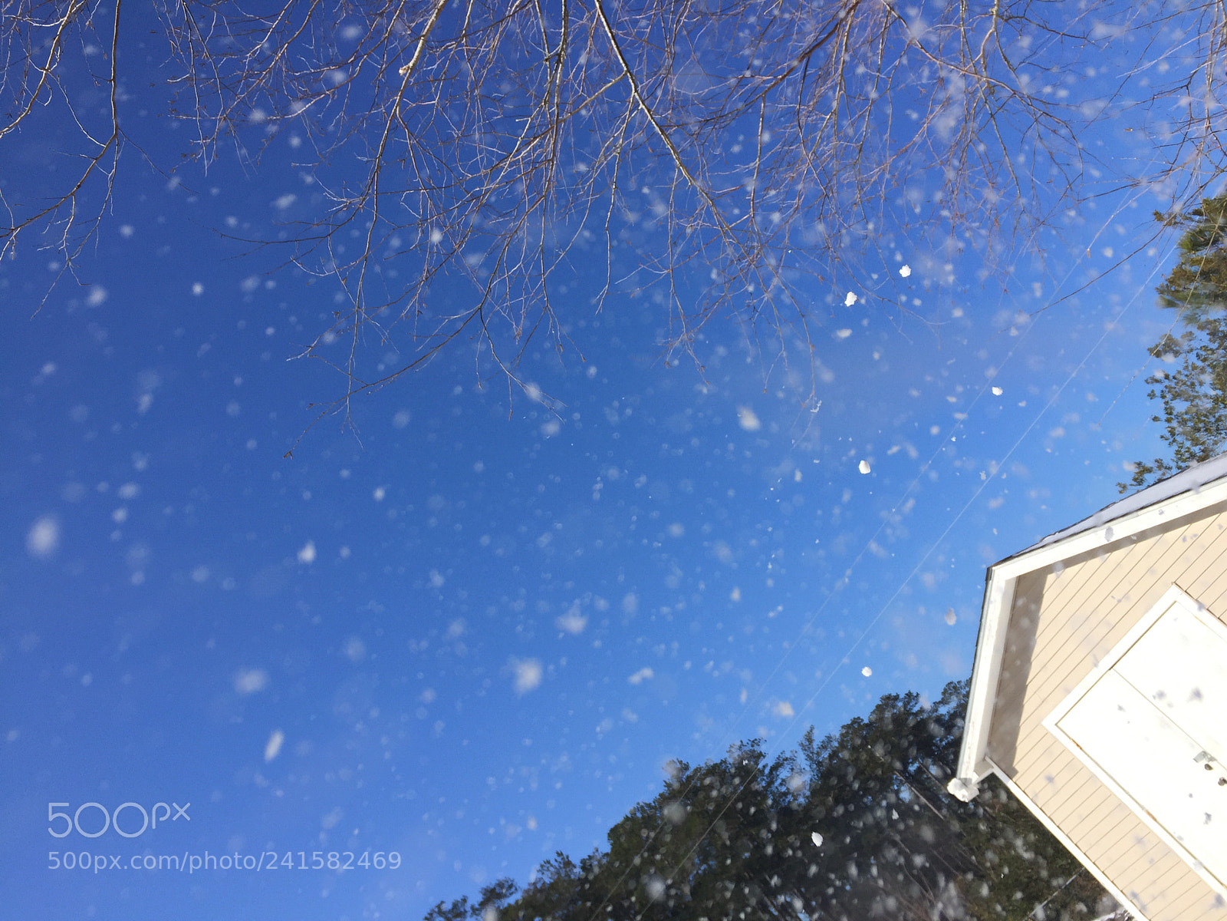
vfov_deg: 48.2
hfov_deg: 61.7
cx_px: 614
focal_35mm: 29
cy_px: 460
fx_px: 1028
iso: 32
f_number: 2.2
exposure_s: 1/2198
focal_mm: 4.15
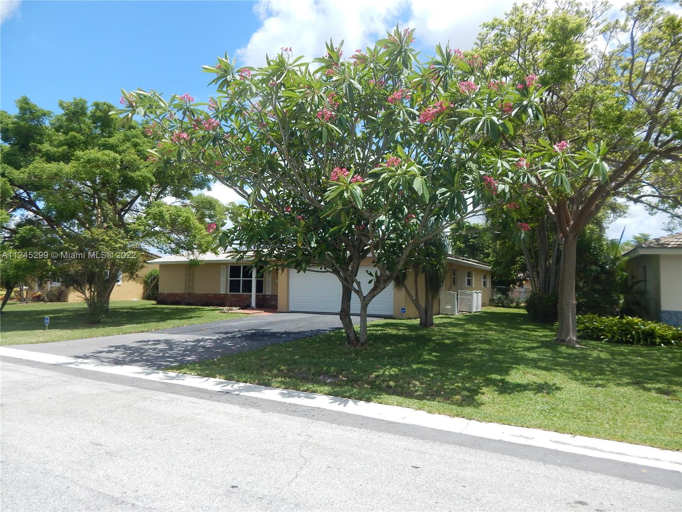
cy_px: 256
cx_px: 341
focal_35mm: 22
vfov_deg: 61.1
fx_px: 433
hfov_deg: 76.4
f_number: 6
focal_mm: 4
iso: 125
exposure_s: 1/400
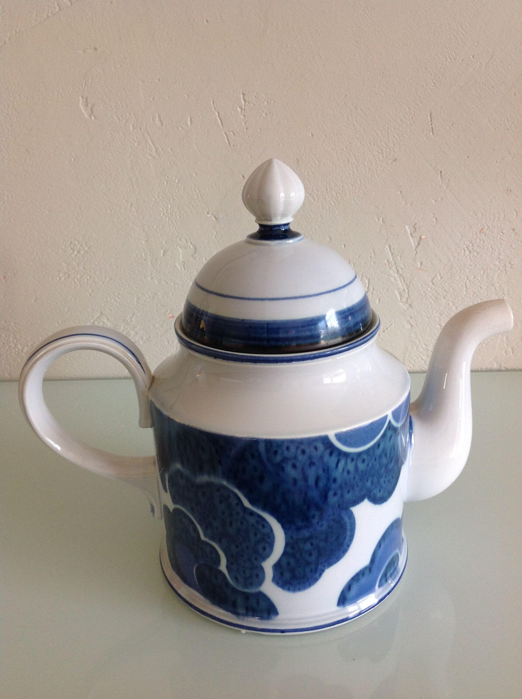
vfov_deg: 52.7
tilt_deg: -22.0
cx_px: 261
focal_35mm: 35
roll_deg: +3.5
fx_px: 706
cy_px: 350
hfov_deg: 40.6
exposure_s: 1/120
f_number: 2.4
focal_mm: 4.28
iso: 80
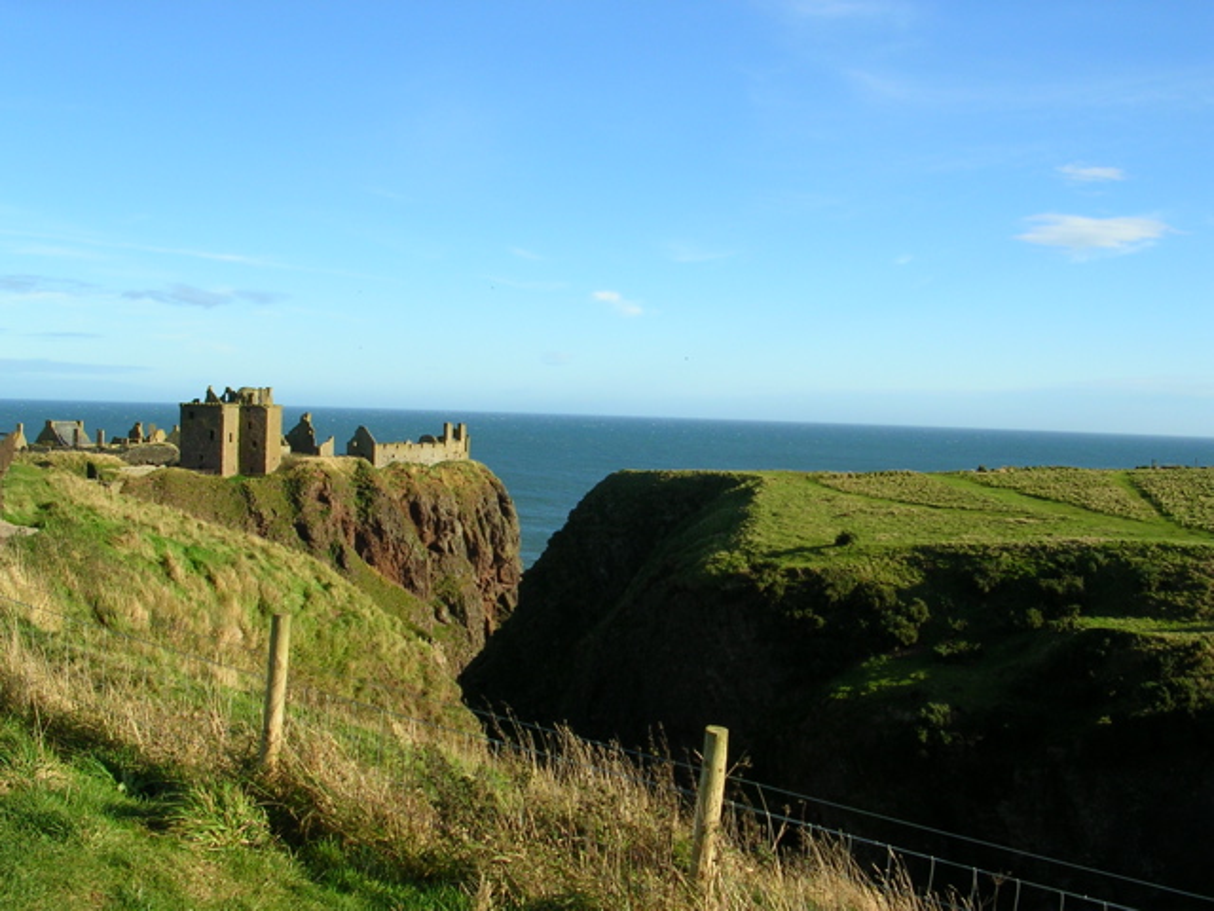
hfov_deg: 49.0
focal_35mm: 38
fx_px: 1333
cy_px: 456
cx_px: 607
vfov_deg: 37.7
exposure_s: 1/217
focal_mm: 5.8
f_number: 5.6
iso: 50
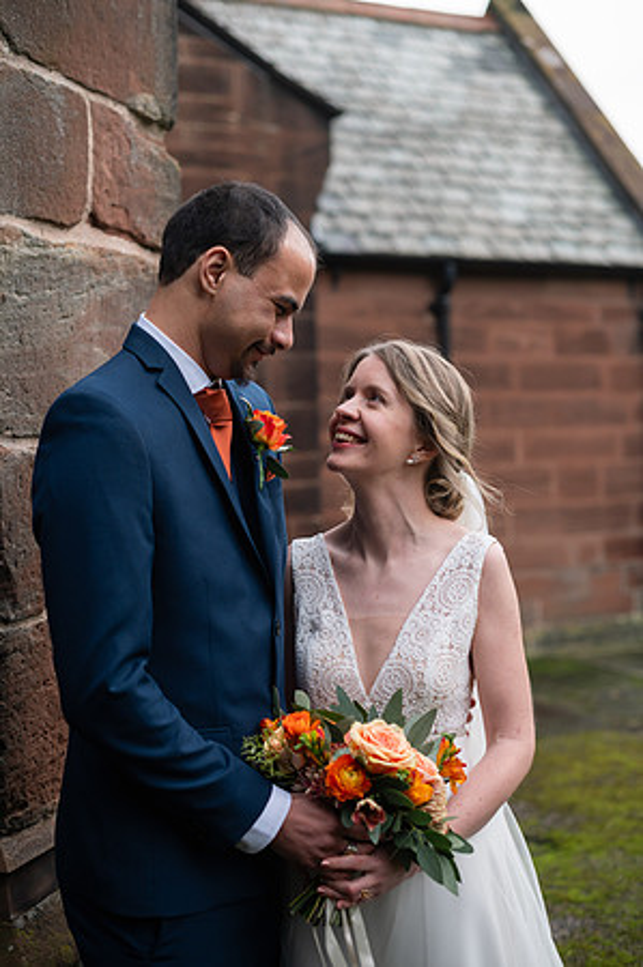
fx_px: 1343
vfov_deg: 39.6
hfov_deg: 26.9
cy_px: 484
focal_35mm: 50
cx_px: 322
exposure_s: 1/640
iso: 400
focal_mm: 50
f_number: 2.8
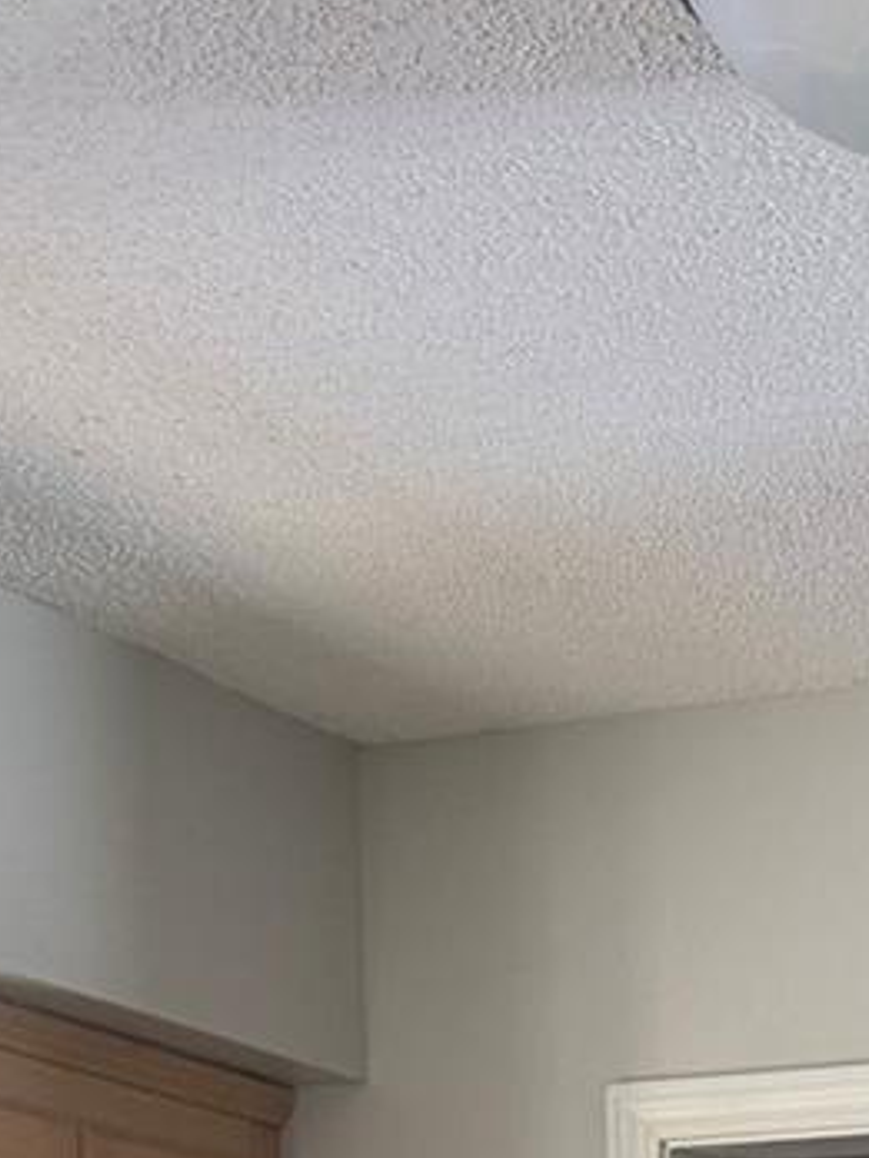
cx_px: 959
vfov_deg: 15.6
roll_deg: -1.1
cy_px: 2150
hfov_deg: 13.7
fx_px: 3548
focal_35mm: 106
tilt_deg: -6.3
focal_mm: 6.76
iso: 200
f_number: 1.78
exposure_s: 1/86
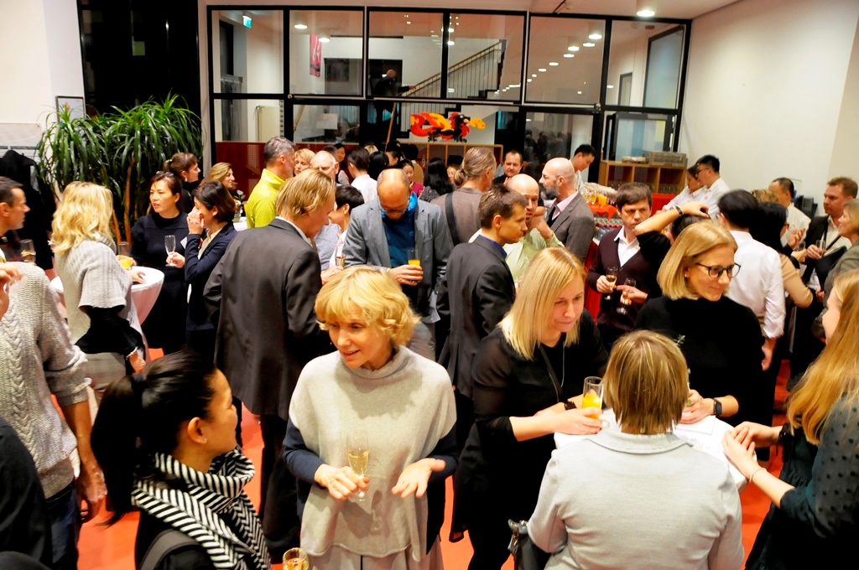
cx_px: 430
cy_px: 285
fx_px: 643
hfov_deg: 67.4
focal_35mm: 27
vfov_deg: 47.8
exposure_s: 1/25
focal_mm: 18
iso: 1600
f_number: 5.6
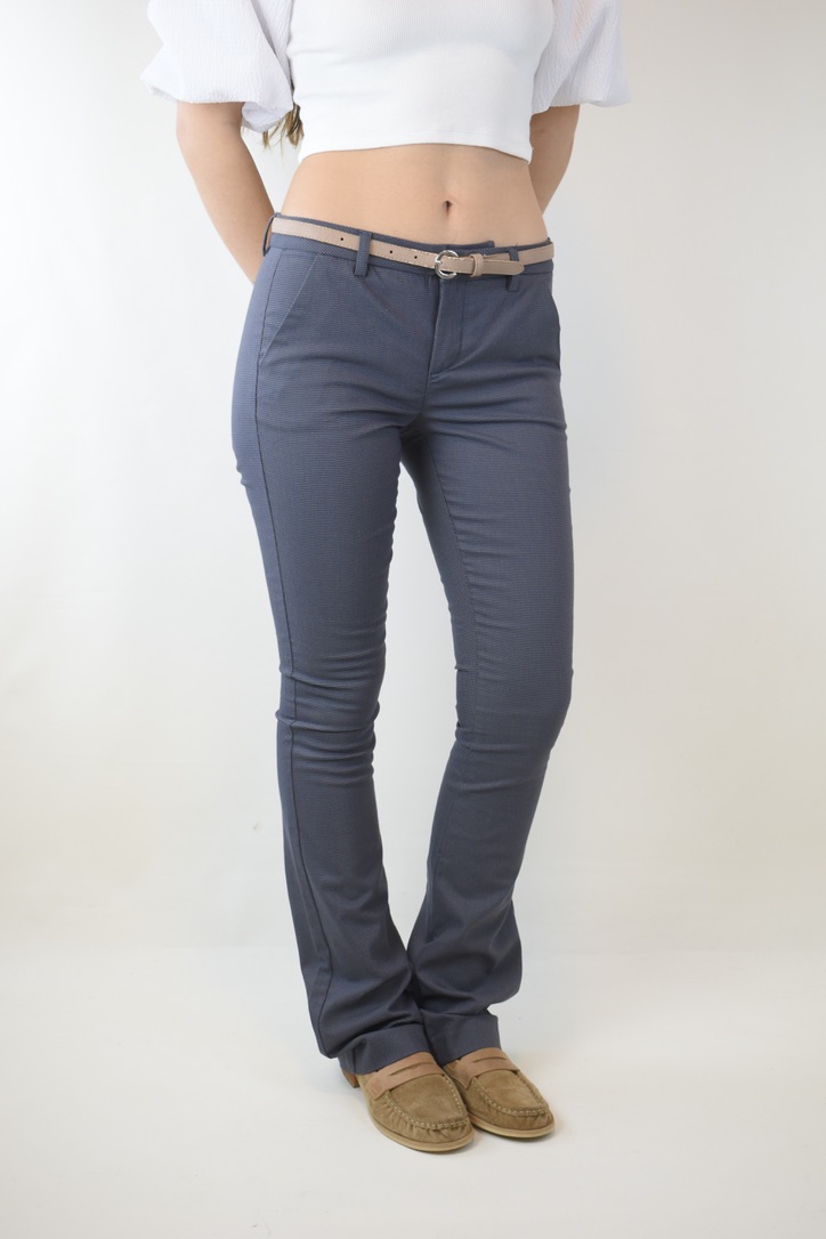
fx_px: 1600
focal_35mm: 46
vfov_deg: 42.3
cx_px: 413
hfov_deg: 28.9
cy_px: 620
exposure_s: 1/80
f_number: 4.5
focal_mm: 31
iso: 400
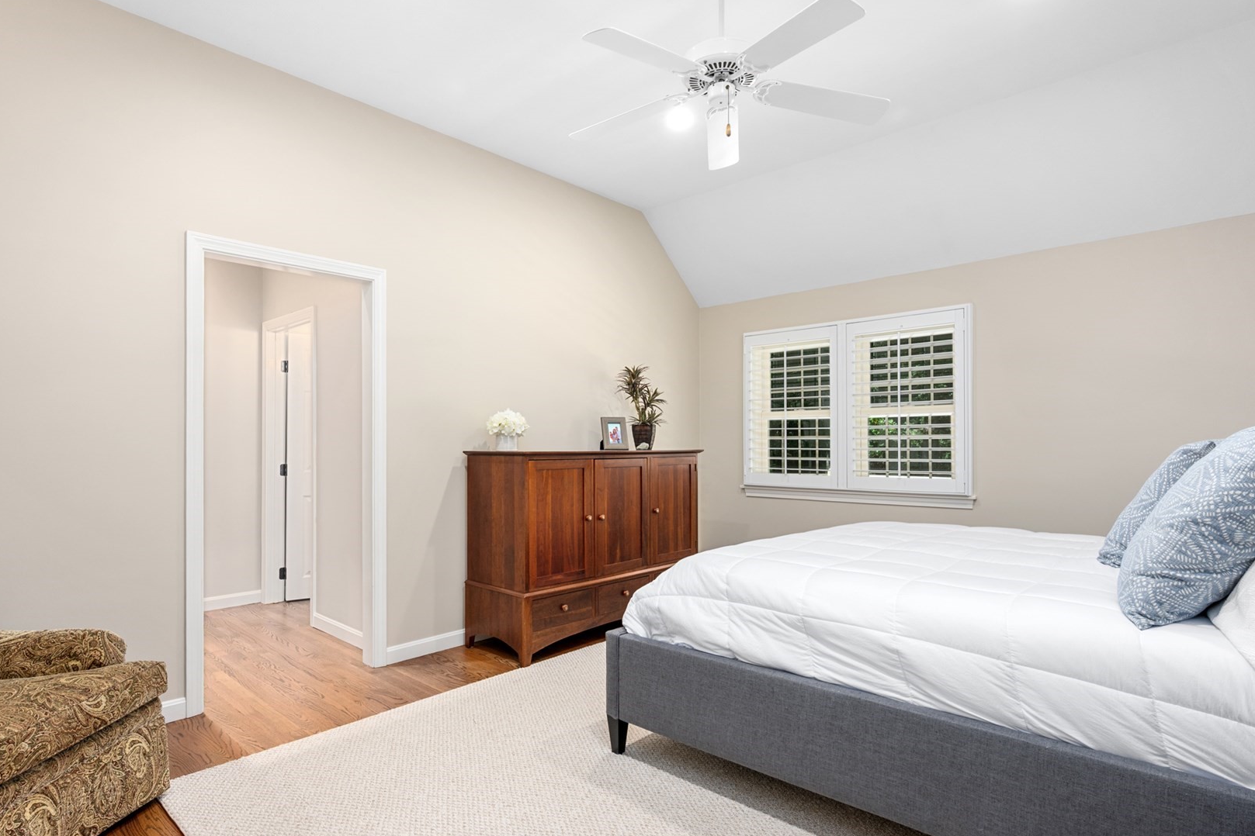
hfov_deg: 86.8
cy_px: 440
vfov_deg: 64.5
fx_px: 662
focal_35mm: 19
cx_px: 598
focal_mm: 15
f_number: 8
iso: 320
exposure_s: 1/2.5
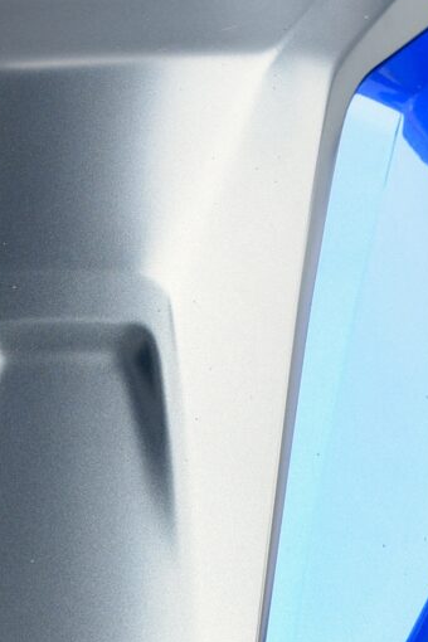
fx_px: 3941
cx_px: 169
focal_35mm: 221
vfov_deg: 9.3
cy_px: 504
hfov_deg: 6.2
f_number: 4.5
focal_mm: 44
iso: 200
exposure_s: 1/80
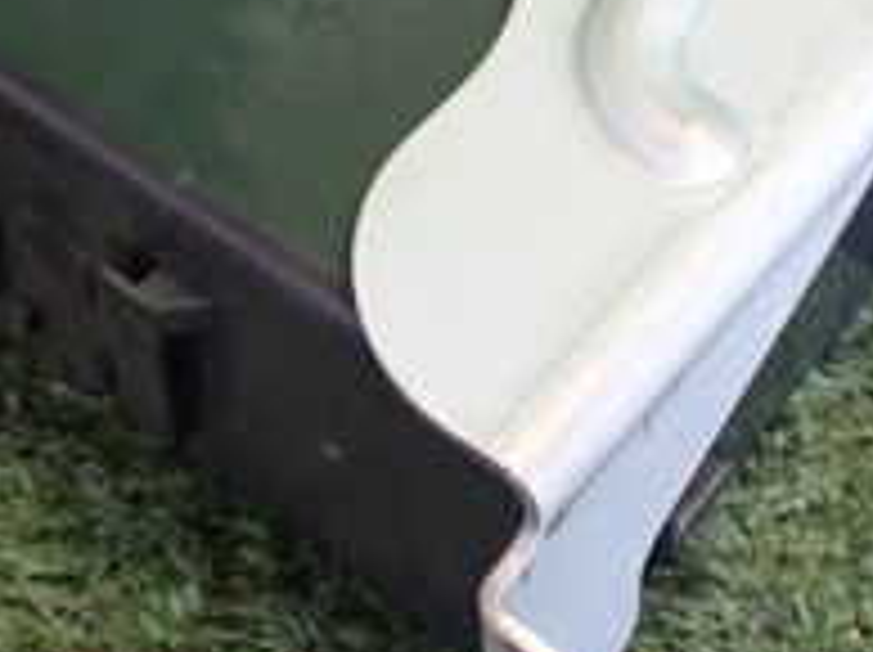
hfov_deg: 21.1
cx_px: 518
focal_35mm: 93
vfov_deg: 15.7
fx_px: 2343
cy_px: 112
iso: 800
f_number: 2.3
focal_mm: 5.4
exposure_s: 1/80
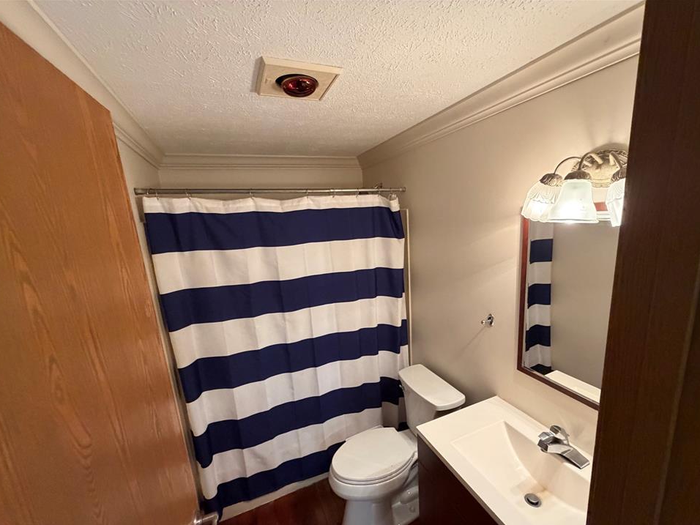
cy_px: 280
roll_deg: +3.2
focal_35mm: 15
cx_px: 367
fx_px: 303
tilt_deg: -11.8
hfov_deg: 98.1
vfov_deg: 81.6
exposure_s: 1/60
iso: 500
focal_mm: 2.22
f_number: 2.2
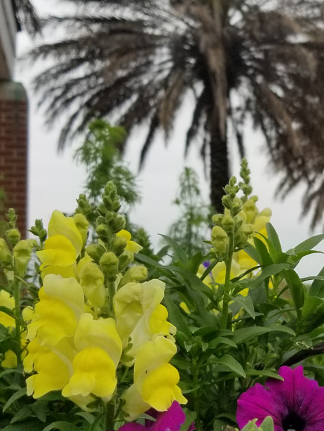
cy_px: 221
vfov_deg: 30.3
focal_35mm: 64
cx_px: 333
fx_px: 798
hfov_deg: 22.0
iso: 50
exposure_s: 1/1216
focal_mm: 4.25
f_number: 1.7
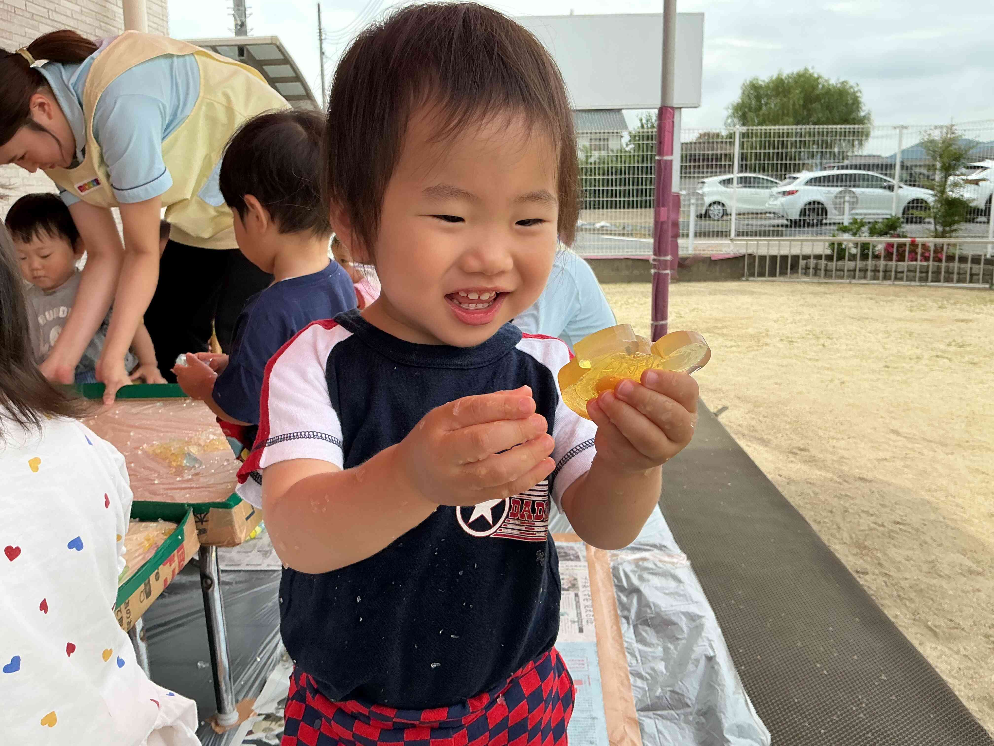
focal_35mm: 29
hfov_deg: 61.7
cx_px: 497
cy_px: 373
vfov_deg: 48.2
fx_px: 833
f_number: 1.8
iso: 25
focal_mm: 3
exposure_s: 1/709
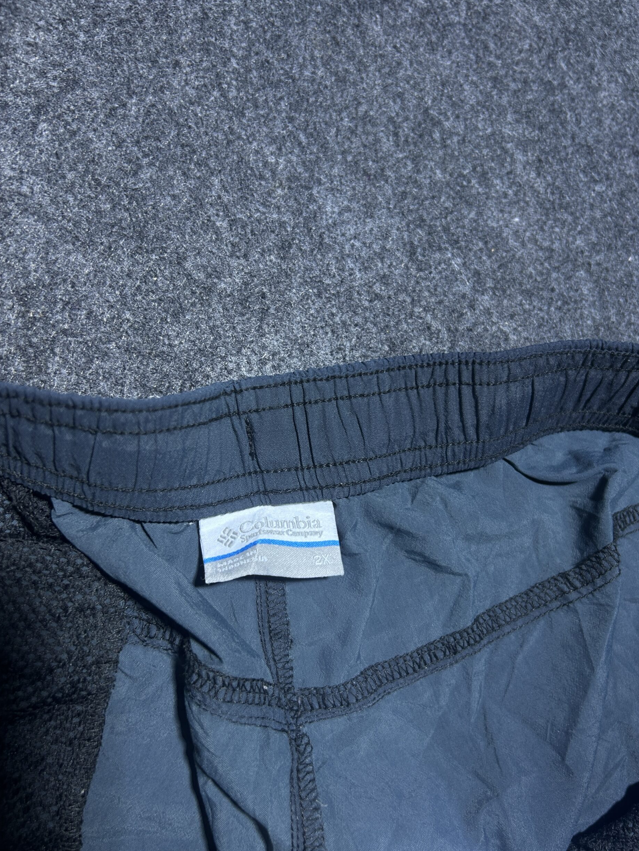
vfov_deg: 65.3
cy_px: 440
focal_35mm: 27
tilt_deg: -59.4
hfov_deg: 51.4
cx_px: 311
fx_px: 664
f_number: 1.5
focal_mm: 5.7
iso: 100
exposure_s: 1/50
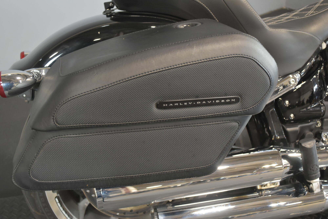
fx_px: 383
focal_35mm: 42
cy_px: 110
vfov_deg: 31.9
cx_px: 164
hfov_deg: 46.4
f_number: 4.5
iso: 1600
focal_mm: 28
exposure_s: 1/20
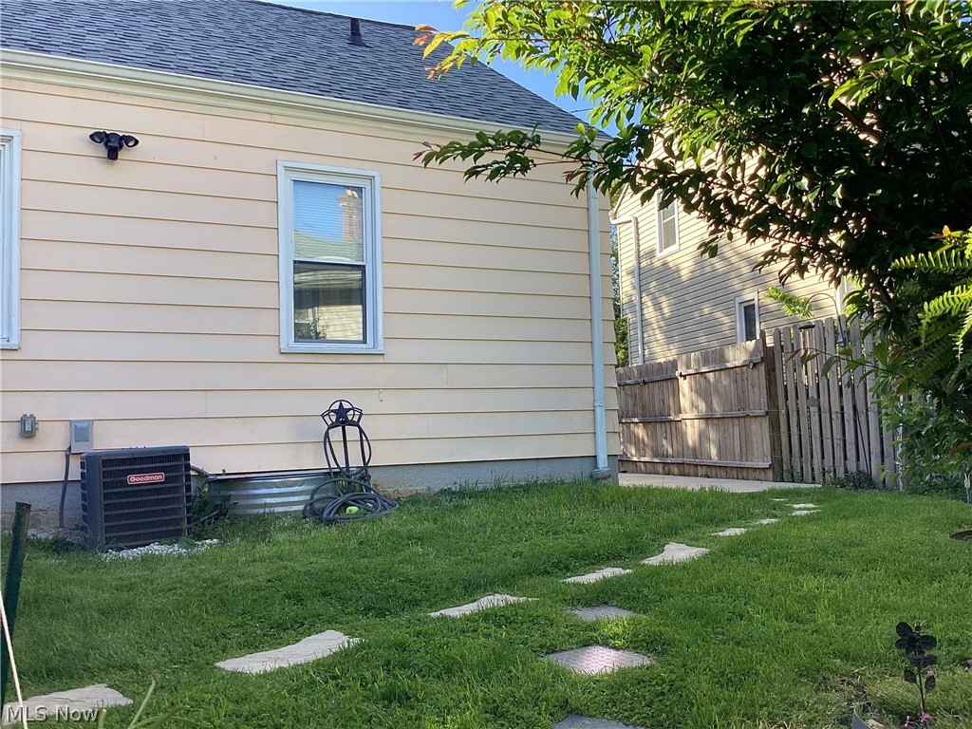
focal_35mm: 31
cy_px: 364
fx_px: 870
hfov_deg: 58.4
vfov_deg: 45.4
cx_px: 486
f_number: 2.4
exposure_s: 1/193
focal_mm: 3.3
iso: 25
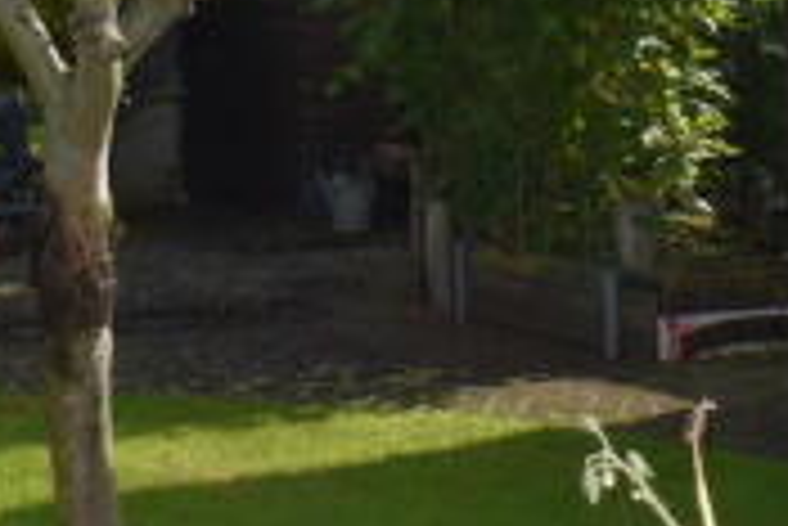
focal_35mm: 101
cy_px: -169
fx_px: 2213
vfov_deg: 13.1
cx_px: 151
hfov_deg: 20.0
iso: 100
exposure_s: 1/200
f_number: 9
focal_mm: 18
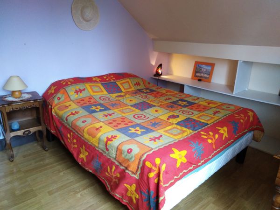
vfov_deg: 53.1
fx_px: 210
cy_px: 105
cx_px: 140
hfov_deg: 67.3
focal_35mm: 26
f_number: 2.2
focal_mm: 3.46
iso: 400
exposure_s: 1/24
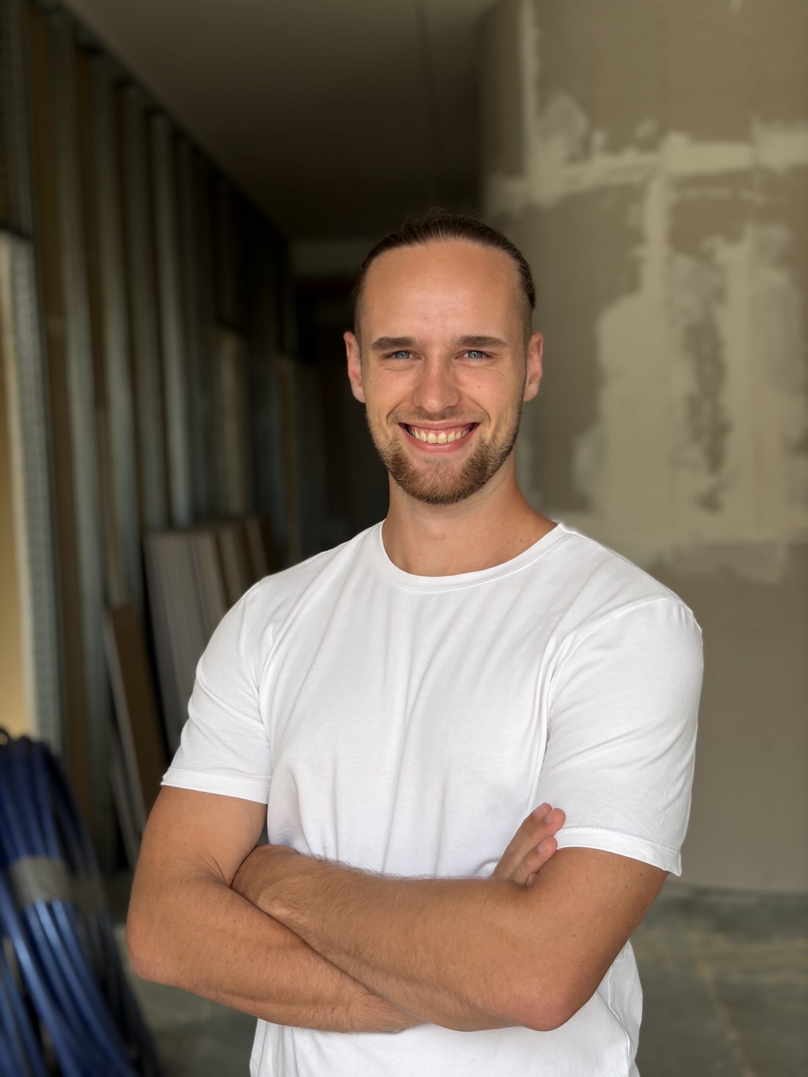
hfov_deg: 28.0
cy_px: 538
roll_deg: +2.0
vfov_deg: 36.8
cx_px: 404
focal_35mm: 52
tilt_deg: -3.1
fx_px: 1618
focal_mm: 5.96
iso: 25
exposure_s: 1/161
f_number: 1.6
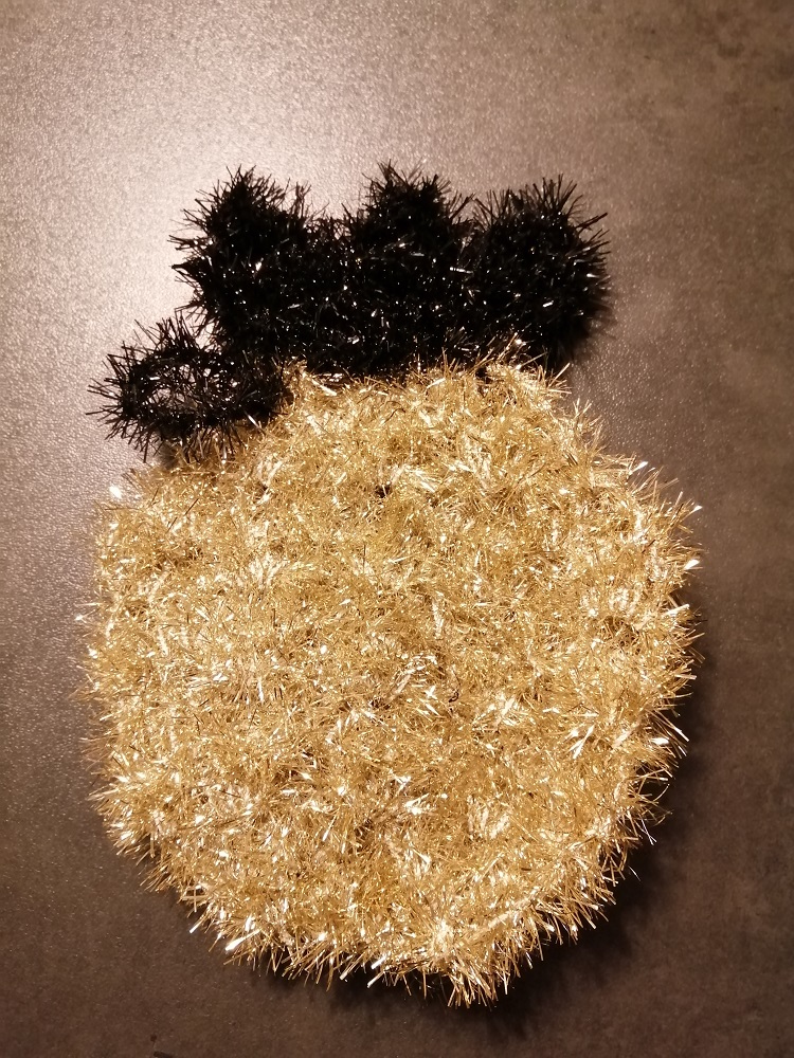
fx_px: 795
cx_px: 397
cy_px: 529
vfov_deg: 67.3
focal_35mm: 26
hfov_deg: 53.1
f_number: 1.8
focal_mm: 3.6
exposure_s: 1/20
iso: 400
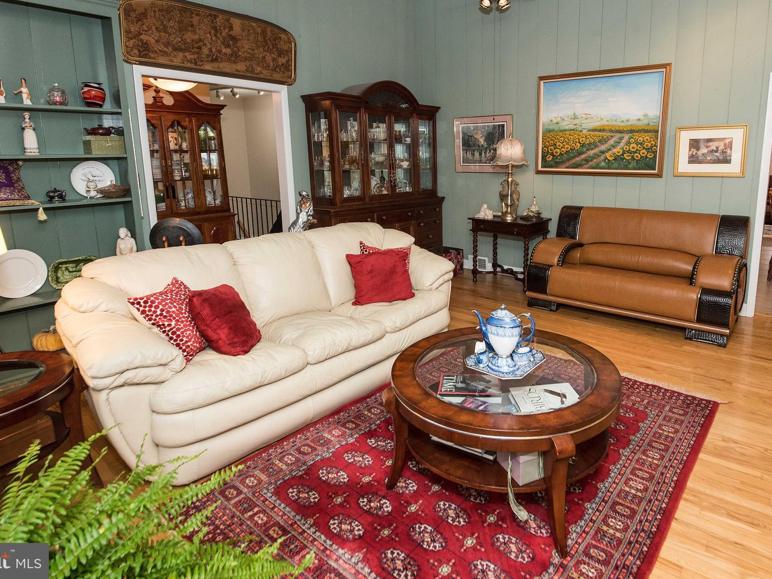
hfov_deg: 78.1
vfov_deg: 62.8
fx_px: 468
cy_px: 229
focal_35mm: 21
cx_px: 461
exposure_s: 1/100
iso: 1250
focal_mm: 16
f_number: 6.3
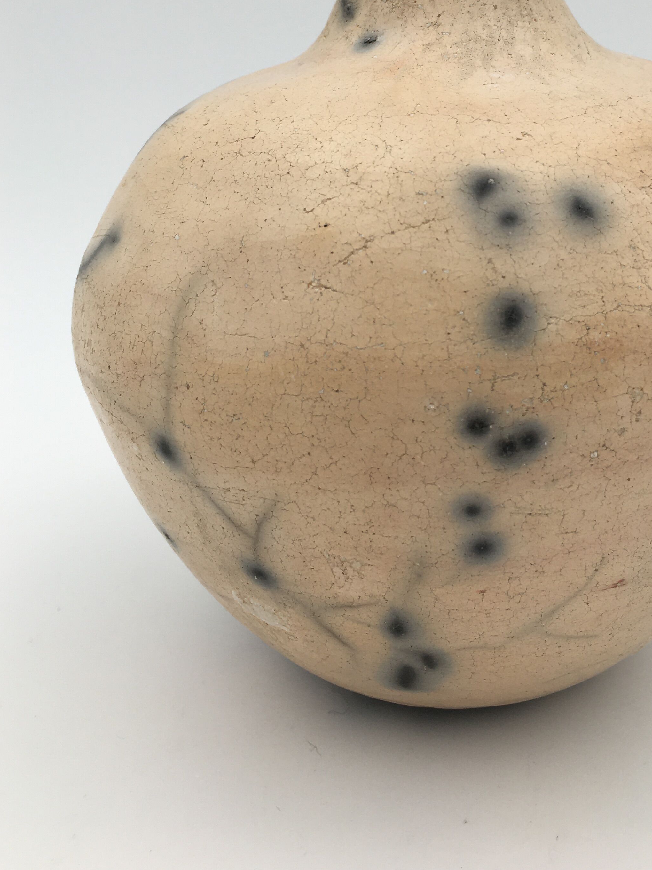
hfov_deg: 33.3
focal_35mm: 43
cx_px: 436
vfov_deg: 42.9
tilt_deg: -11.1
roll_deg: +0.2
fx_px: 1080
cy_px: 248
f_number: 2.2
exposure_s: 1/171
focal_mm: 4.15
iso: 25
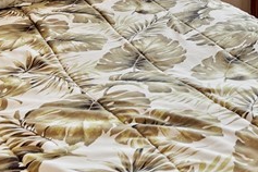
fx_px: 559
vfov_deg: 14.6
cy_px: -165
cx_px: 388
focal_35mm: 78
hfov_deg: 21.7
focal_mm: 17
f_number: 8
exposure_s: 1/1.67
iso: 100
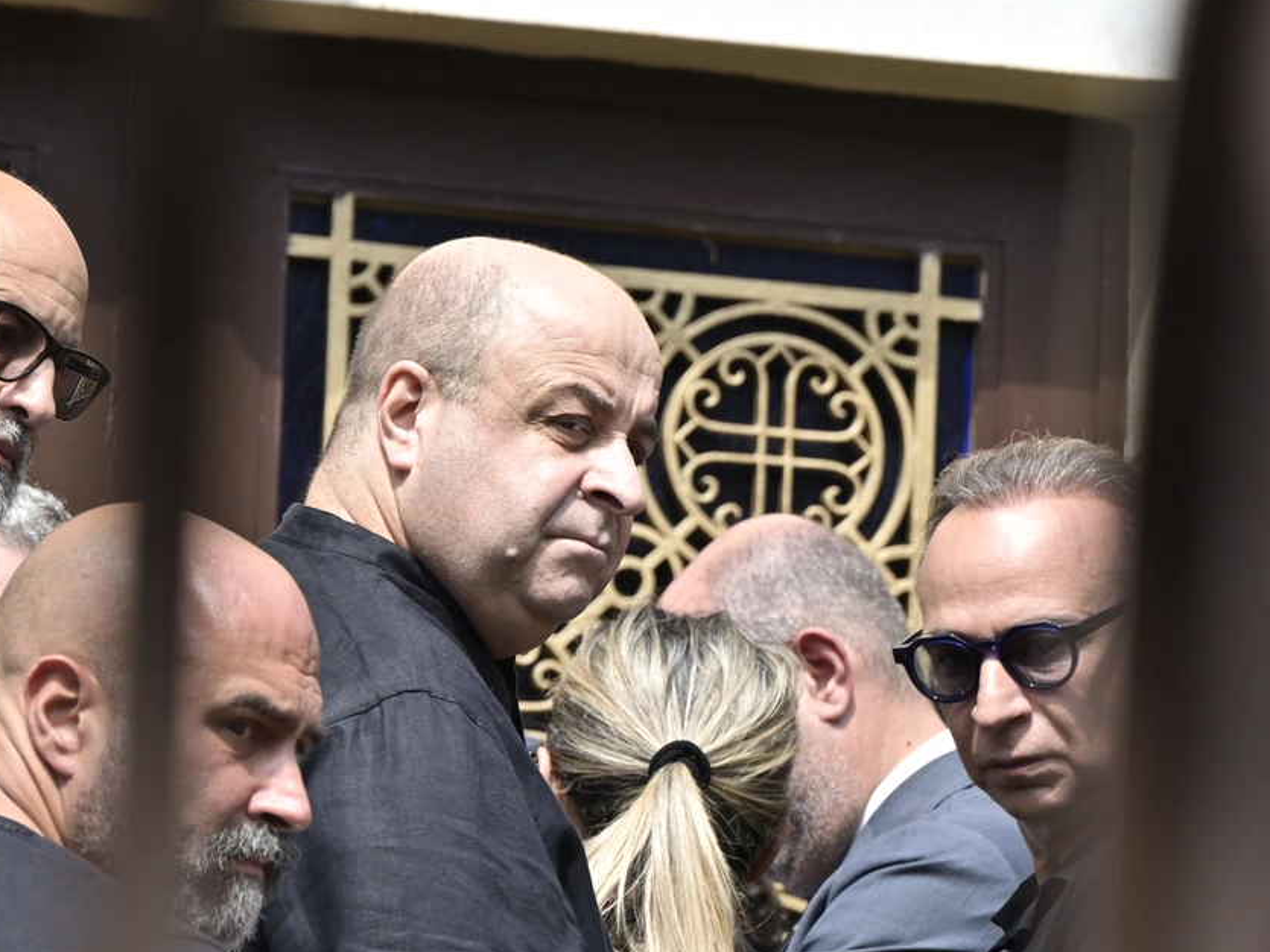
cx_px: 649
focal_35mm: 337
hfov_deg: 5.9
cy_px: 479
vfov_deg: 4.4
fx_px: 12362
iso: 400
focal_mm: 200
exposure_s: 1/640
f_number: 8
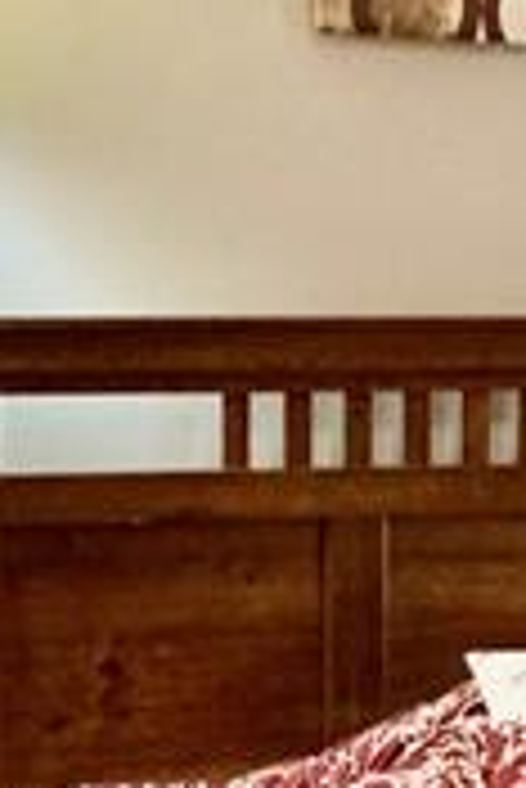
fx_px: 2887
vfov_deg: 15.5
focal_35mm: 132
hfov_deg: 10.1
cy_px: 531
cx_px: 787
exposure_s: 1/40
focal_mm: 3
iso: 320
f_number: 1.8
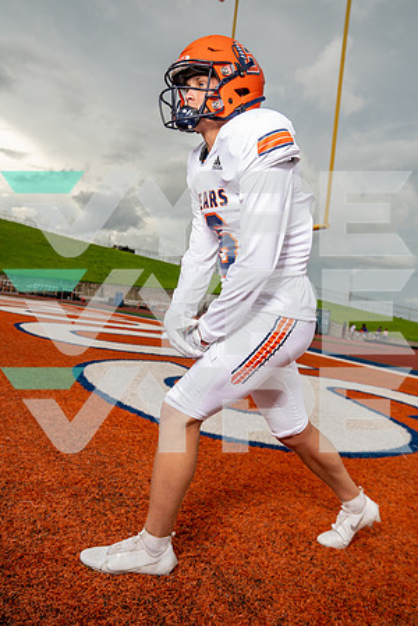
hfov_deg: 45.0
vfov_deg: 63.7
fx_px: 505
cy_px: 313
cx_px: 209
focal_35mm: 29
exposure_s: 1/250
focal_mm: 29
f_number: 5.6
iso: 100
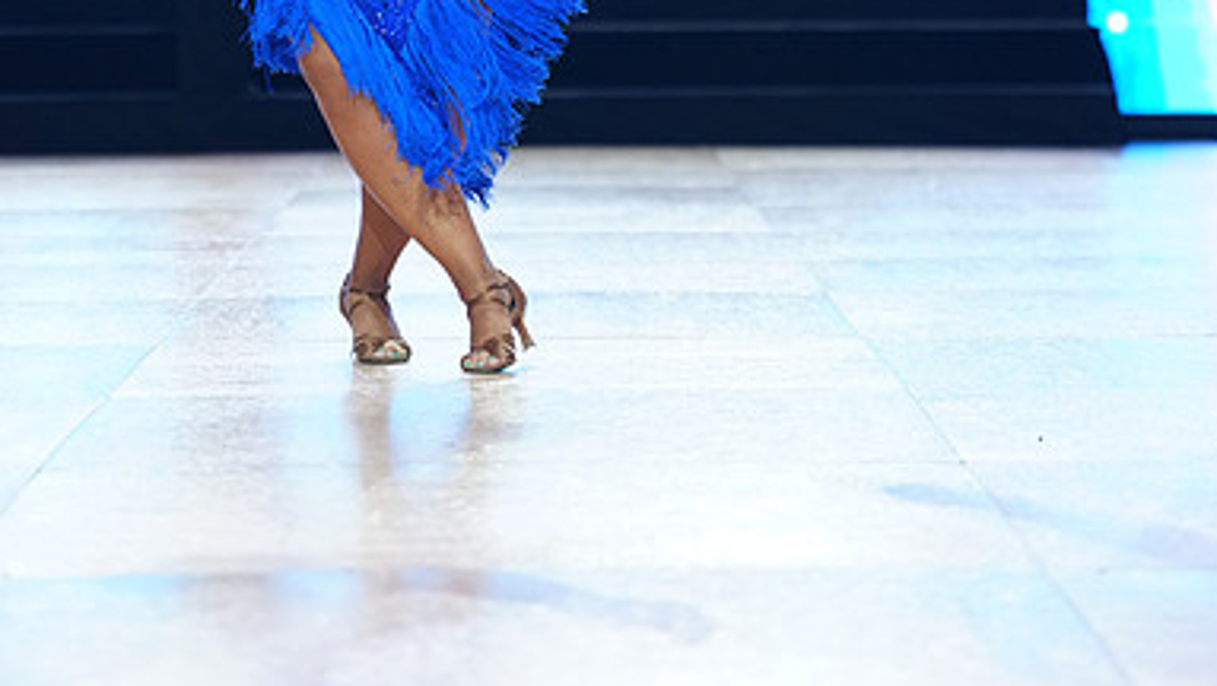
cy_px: -168
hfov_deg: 12.2
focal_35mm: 176
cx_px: 608
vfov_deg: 6.9
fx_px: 5683
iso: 2000
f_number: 2.8
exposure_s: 1/500
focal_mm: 111
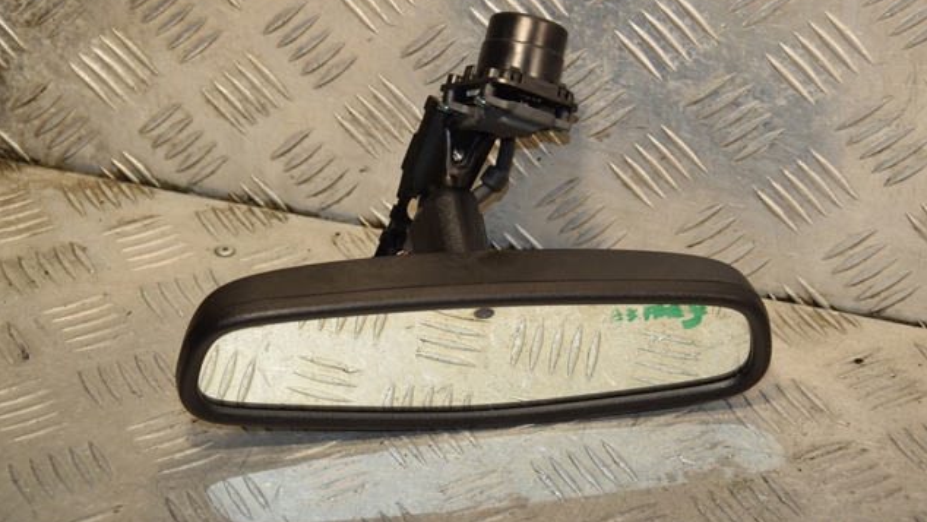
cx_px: 462
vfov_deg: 10.9
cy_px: 219
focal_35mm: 111
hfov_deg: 19.3
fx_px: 2729
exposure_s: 1/200
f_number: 6.3
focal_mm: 70
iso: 800
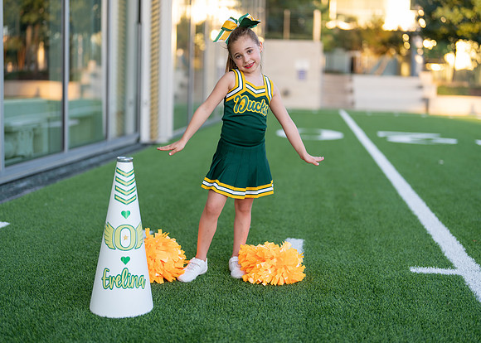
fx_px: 716
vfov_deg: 27.0
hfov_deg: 37.2
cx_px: 240
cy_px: 172
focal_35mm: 52
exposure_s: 1/500
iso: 125
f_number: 1.2
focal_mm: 50
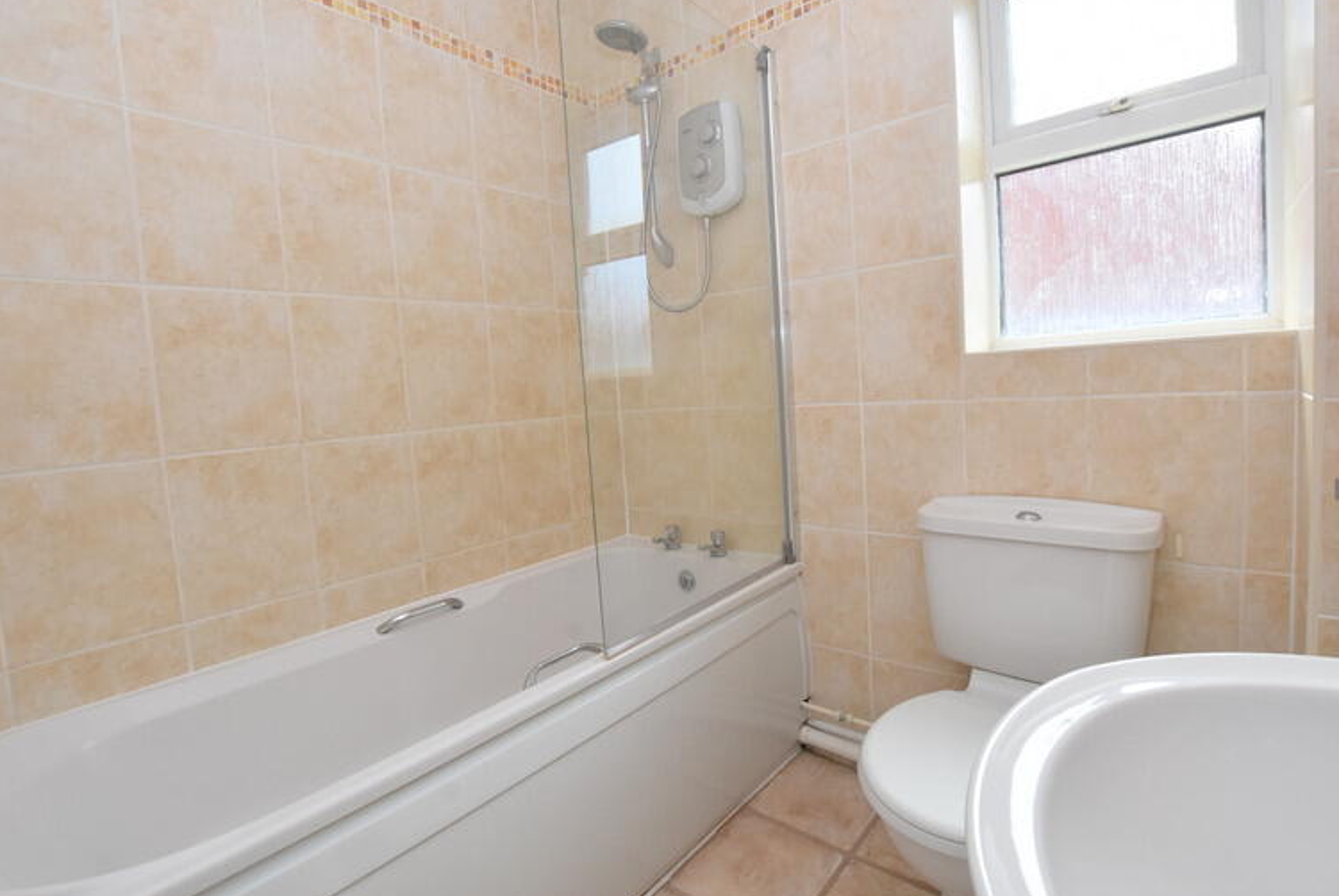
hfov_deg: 96.7
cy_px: 426
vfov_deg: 73.8
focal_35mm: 16
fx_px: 596
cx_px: 682
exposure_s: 1/200
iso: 800
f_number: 7.1
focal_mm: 10
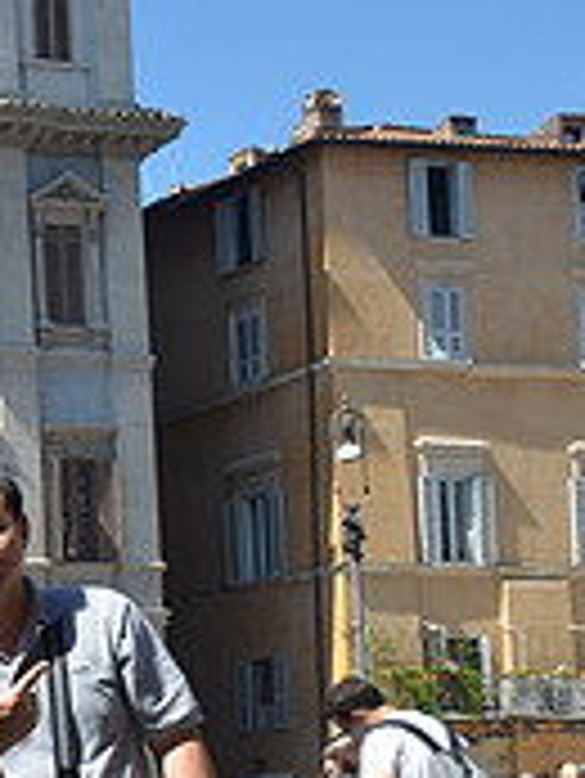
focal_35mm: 106
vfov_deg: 18.0
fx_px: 2386
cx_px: -616
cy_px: 791
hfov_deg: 12.2
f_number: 10
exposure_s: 1/400
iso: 400
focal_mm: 22
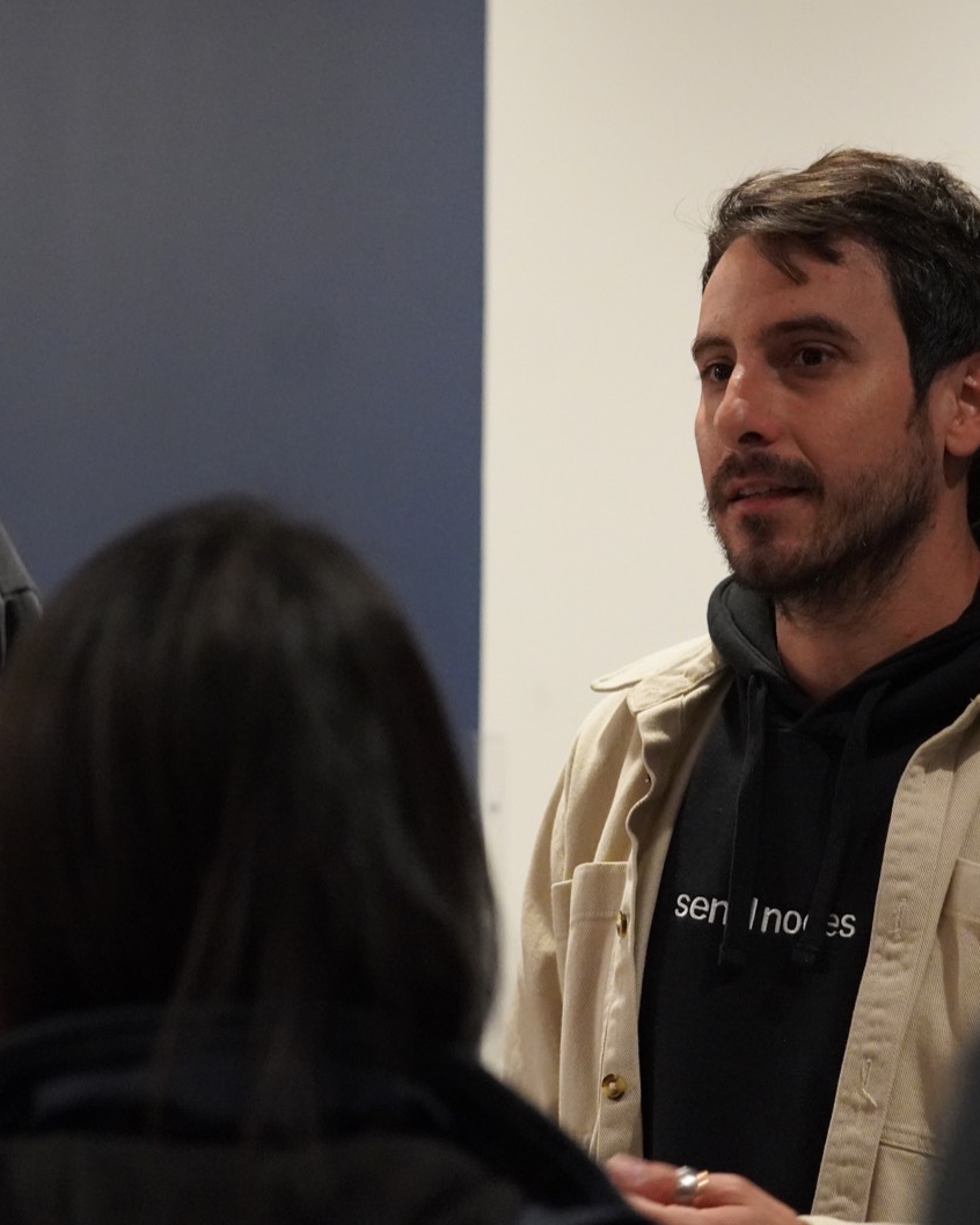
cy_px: 610
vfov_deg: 12.1
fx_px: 5792
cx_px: 671
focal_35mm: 160
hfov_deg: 9.7
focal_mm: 75
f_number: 3.2
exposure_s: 1/160
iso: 6400
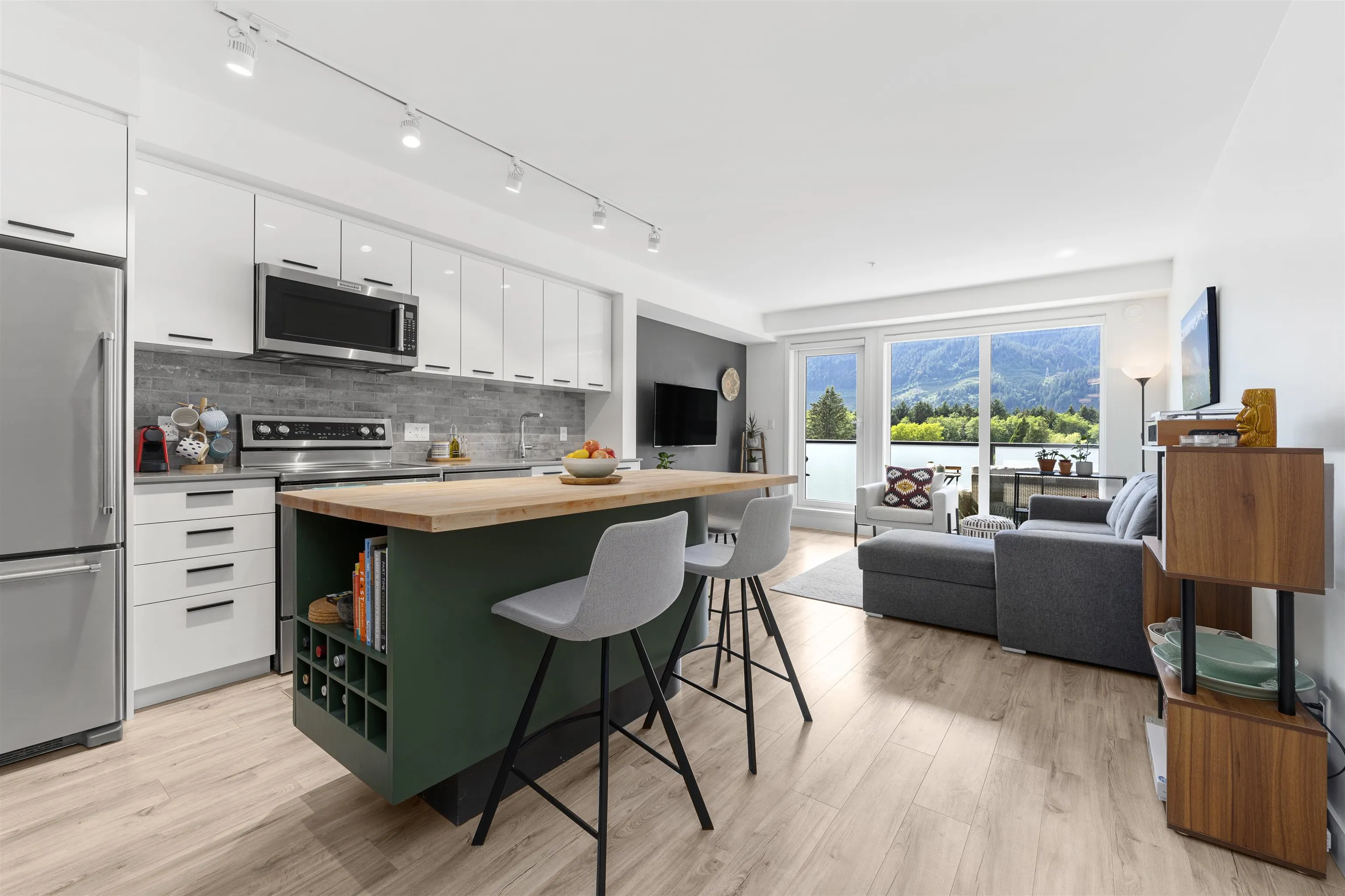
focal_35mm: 14
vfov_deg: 81.2
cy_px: 448
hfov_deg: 104.3
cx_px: 672
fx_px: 523
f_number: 8
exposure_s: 1/6
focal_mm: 14
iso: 320
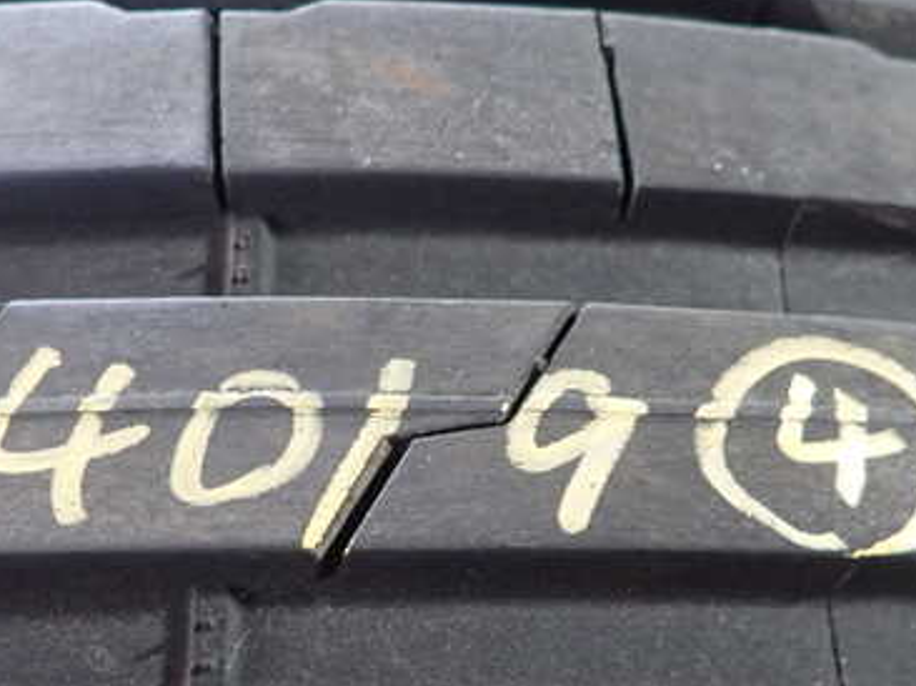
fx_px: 1084
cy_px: 431
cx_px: 440
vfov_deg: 34.9
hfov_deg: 45.8
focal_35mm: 41
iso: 500
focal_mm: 4.5
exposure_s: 1/30
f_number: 2
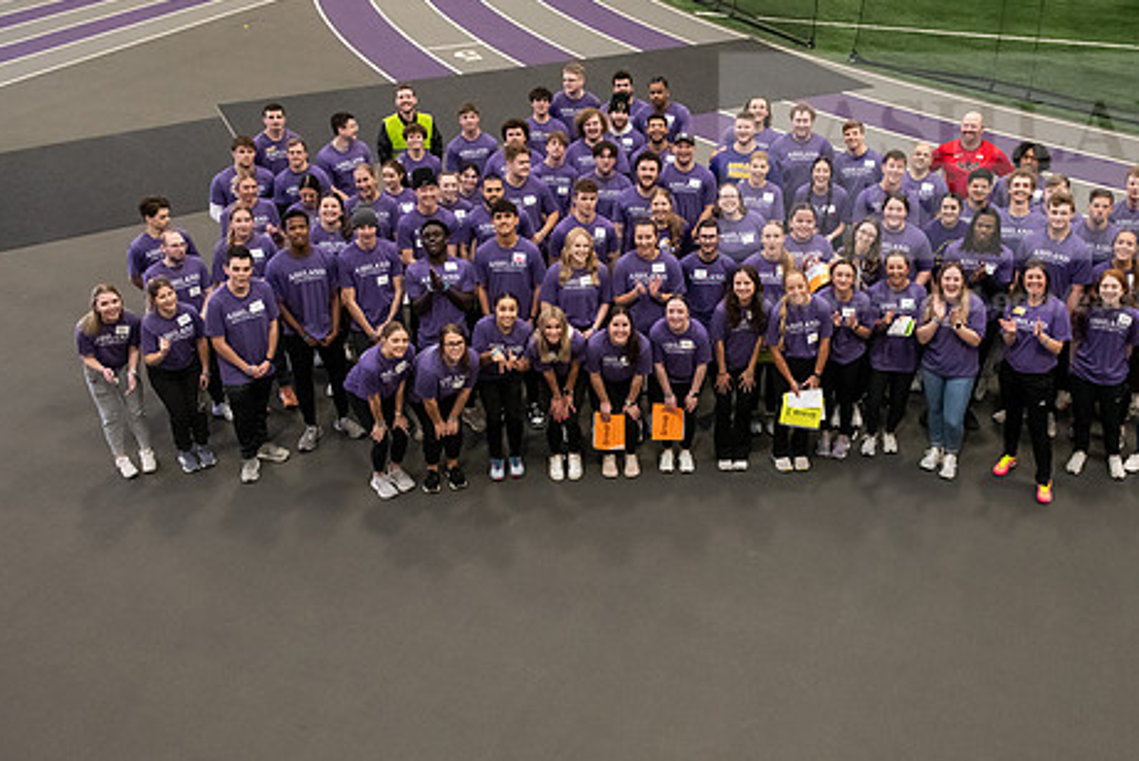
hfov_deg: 49.4
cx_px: 645
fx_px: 1235
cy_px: 352
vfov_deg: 34.2
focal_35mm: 39
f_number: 4.5
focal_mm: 31
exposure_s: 1/250
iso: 5000
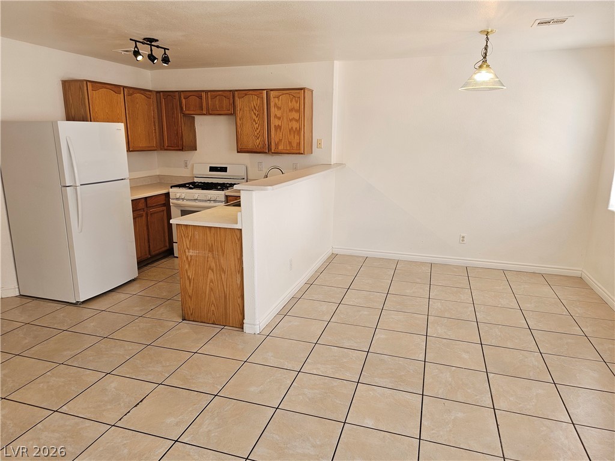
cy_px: 230
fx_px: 409
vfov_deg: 58.9
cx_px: 308
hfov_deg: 73.9
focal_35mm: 23
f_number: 1.7
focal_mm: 6.3
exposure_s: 1/120
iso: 80
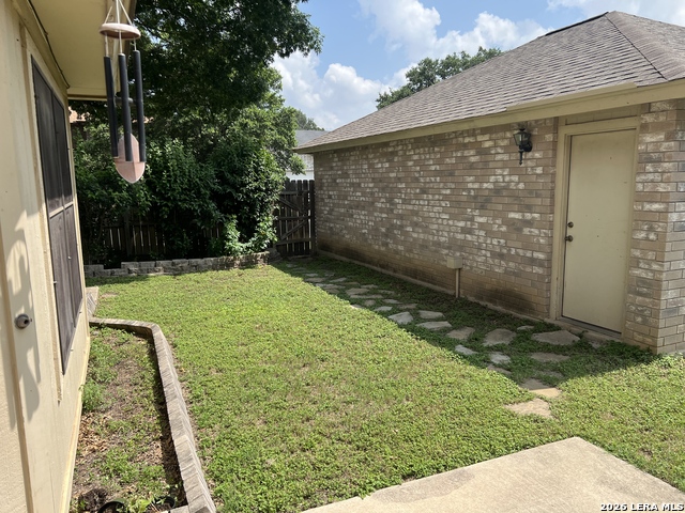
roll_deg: +1.7
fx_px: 515
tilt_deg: -9.2
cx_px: 342
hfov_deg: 67.3
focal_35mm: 26
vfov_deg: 53.1
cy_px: 256
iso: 50
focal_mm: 5.7
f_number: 1.5
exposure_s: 1/2299
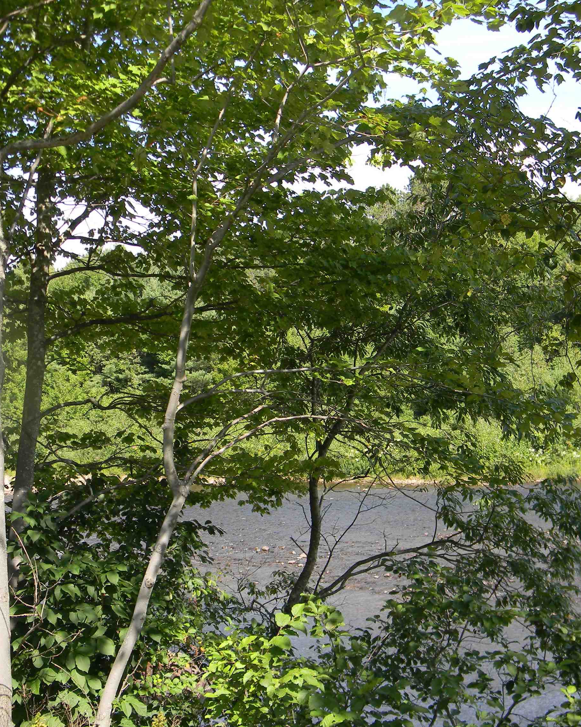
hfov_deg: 27.9
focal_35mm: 54
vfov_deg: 34.7
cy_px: 362
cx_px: 396
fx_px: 1161
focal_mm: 7.3
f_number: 3.8
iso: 80
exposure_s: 1/246
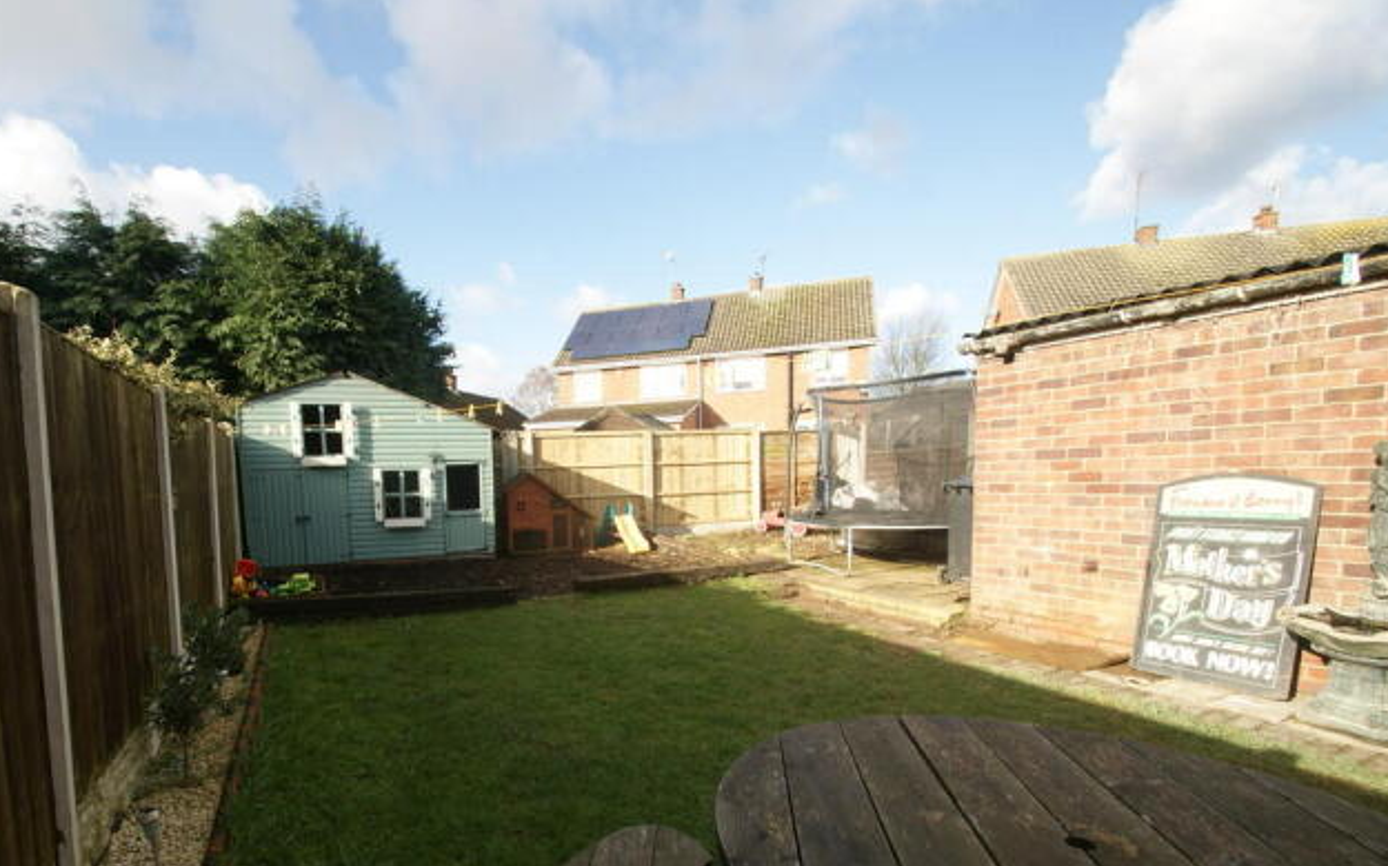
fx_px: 605
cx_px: 674
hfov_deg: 97.8
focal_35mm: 16
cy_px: 427
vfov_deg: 71.2
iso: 100
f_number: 8
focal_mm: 10
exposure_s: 1/80
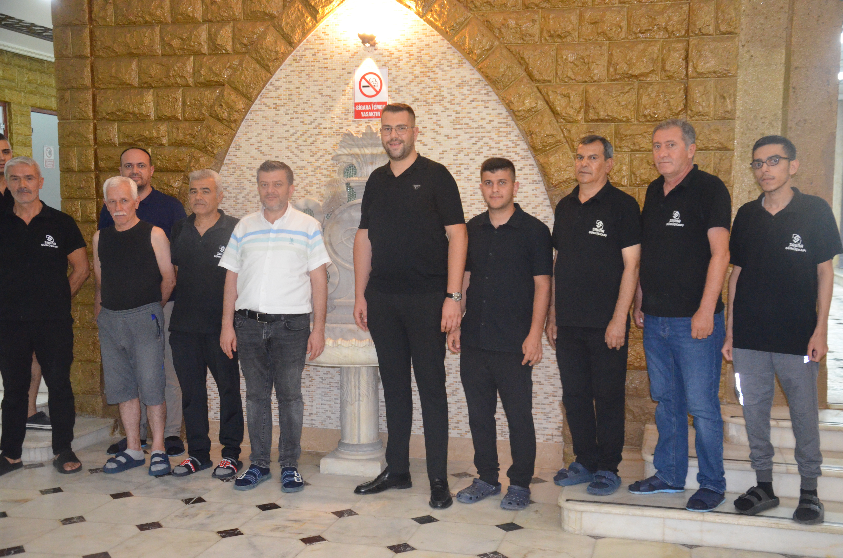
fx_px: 981
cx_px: 422
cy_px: 279
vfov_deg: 31.8
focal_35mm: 42
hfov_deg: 46.5
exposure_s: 1/60
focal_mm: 28
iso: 3200
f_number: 4
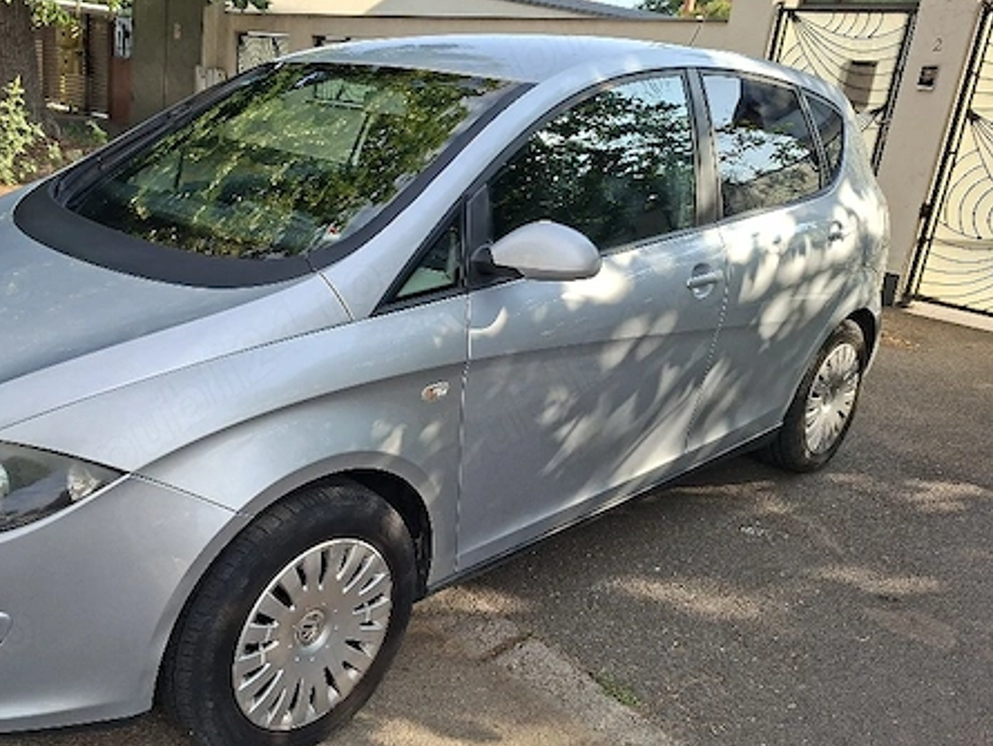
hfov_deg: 57.0
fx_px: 890
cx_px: 326
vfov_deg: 45.5
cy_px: 382
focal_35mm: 31
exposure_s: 1/1000
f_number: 1.8
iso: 50
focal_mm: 5.54
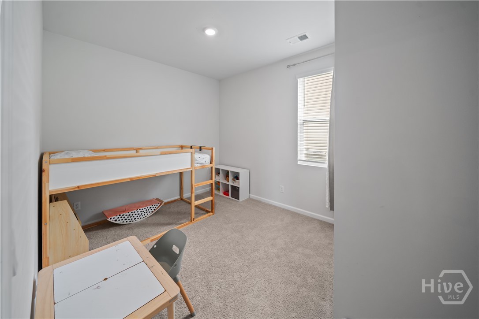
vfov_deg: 90.0
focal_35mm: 12
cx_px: 240
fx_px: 160
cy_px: 160
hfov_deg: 112.6
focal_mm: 12
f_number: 6.3
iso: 2000
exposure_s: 1/30
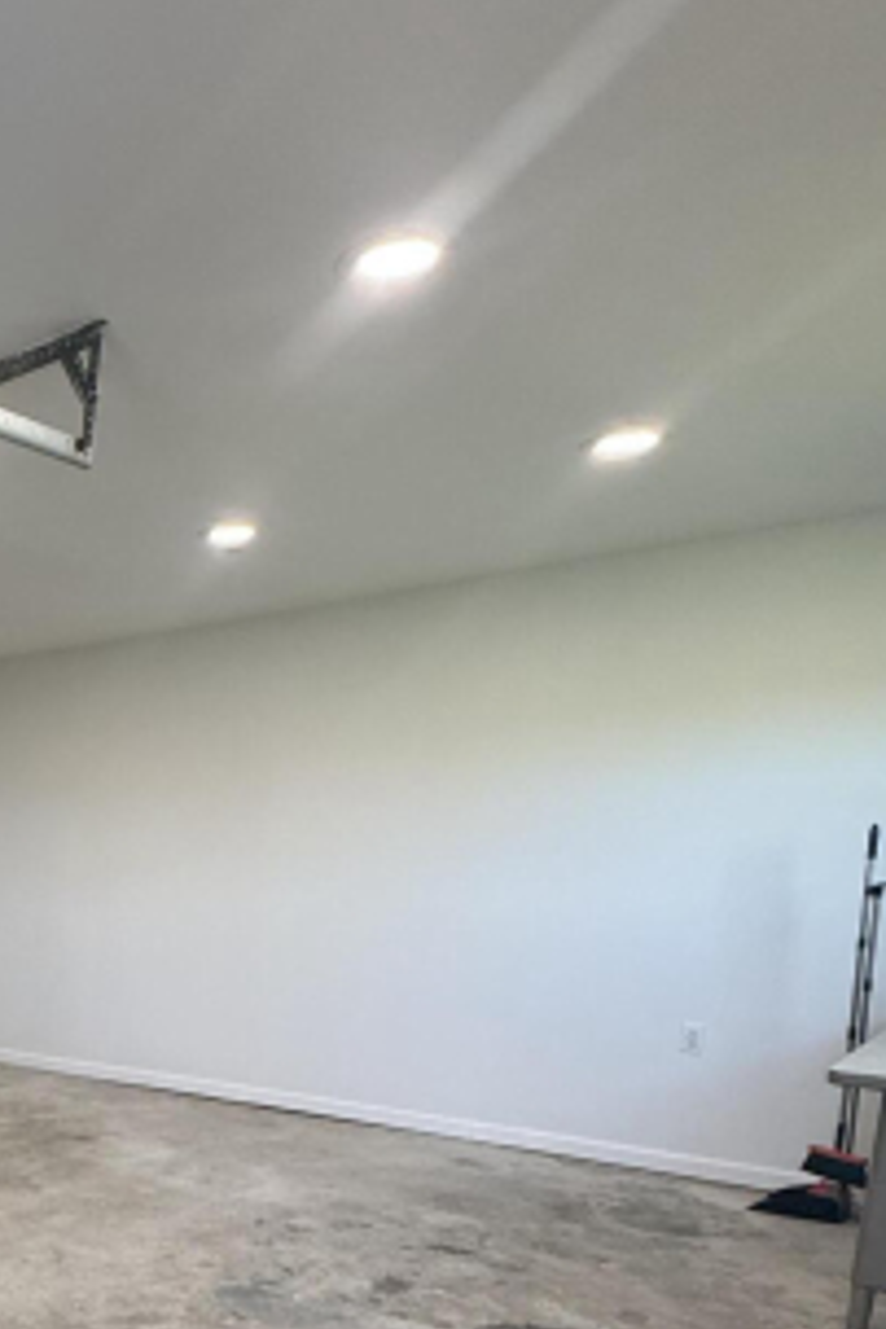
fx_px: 1181
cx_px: -132
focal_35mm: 32
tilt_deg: -10.4
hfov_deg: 34.4
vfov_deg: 54.4
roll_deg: -0.6
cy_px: 1077
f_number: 2.2
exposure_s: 1/120
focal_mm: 2.22
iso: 250
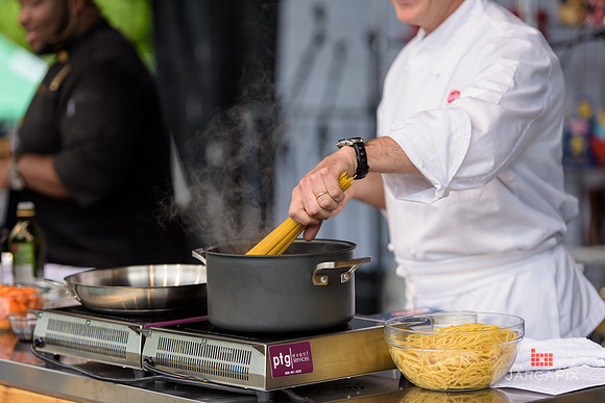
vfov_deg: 10.2
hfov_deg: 15.2
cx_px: 302
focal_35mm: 135
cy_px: 202
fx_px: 2269
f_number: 3.2
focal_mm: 135
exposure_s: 1/1250
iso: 250
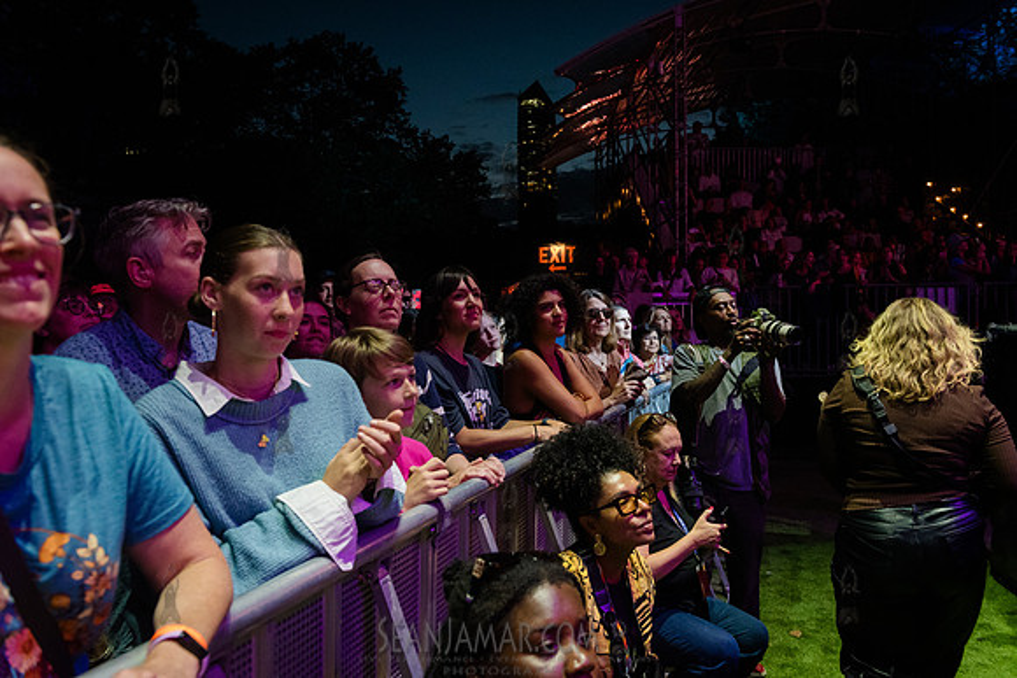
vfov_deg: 42.3
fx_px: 876
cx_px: 508
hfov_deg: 60.3
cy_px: 339
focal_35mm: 31
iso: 6400
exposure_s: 1/320
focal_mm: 31
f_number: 4
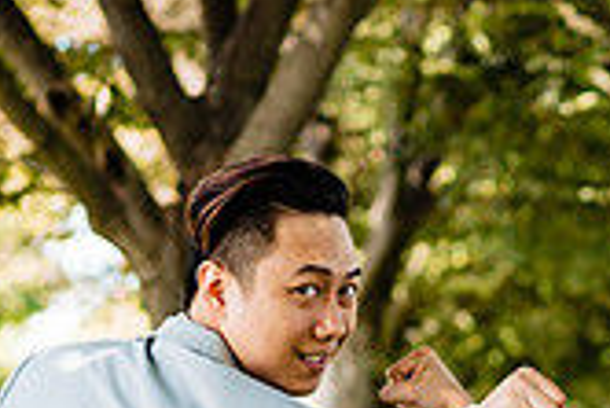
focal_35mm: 122
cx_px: 467
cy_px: 550
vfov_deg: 11.0
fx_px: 2069
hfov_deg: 16.7
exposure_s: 1/400
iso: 100
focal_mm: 35
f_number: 1.6
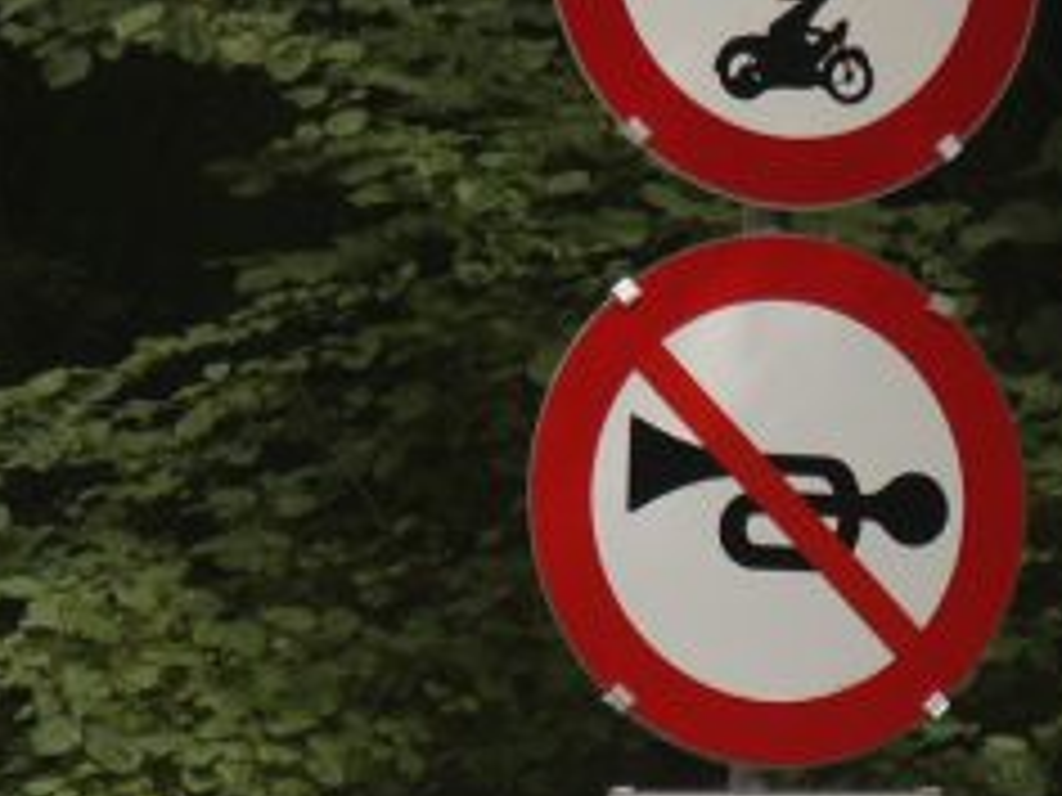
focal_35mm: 354
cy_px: 499
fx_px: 10861
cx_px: 824
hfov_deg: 5.6
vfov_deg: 4.2
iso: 125
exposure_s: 1/125
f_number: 3.6
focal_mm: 28.23
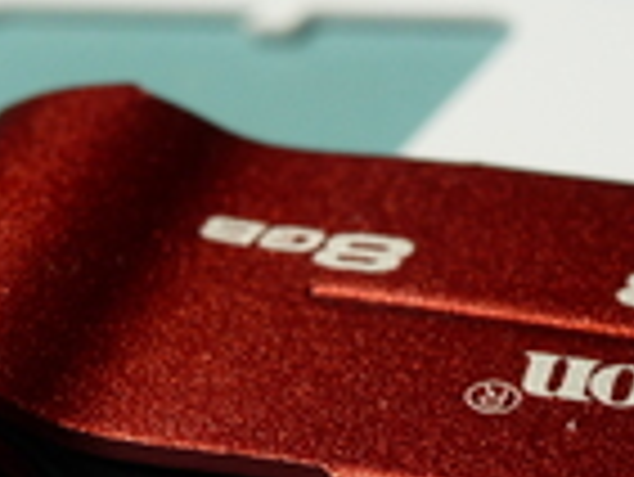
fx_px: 2420
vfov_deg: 11.2
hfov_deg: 14.9
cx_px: 402
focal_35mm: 132
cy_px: 394
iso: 125
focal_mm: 7.4
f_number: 3.9
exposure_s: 1/60
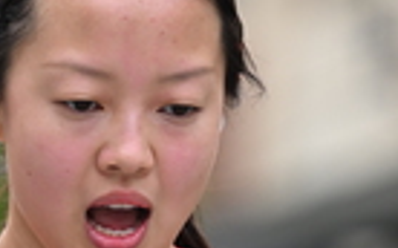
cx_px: 36
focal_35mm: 588
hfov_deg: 3.6
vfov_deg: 2.2
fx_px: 6373
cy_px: 366
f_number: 2.8
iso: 640
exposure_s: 1/2500
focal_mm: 145
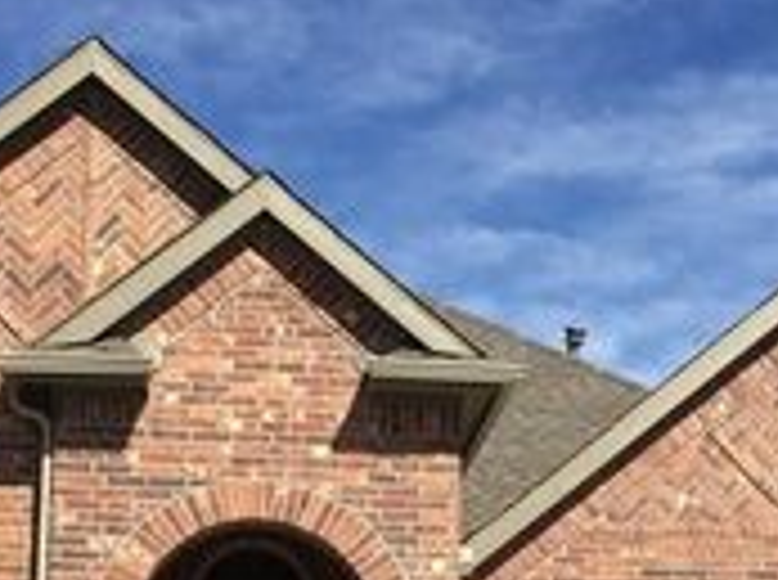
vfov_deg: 17.0
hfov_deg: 23.3
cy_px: 614
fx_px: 1884
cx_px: 333
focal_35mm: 84
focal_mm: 4.15
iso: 32
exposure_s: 1/2639
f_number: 2.2
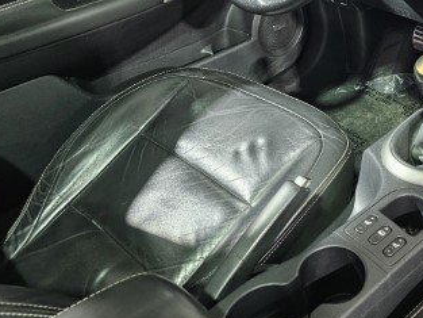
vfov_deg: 30.0
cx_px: 396
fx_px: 575
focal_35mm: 47
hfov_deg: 37.3
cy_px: 54
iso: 640
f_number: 1.7
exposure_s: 1/25
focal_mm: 6.3
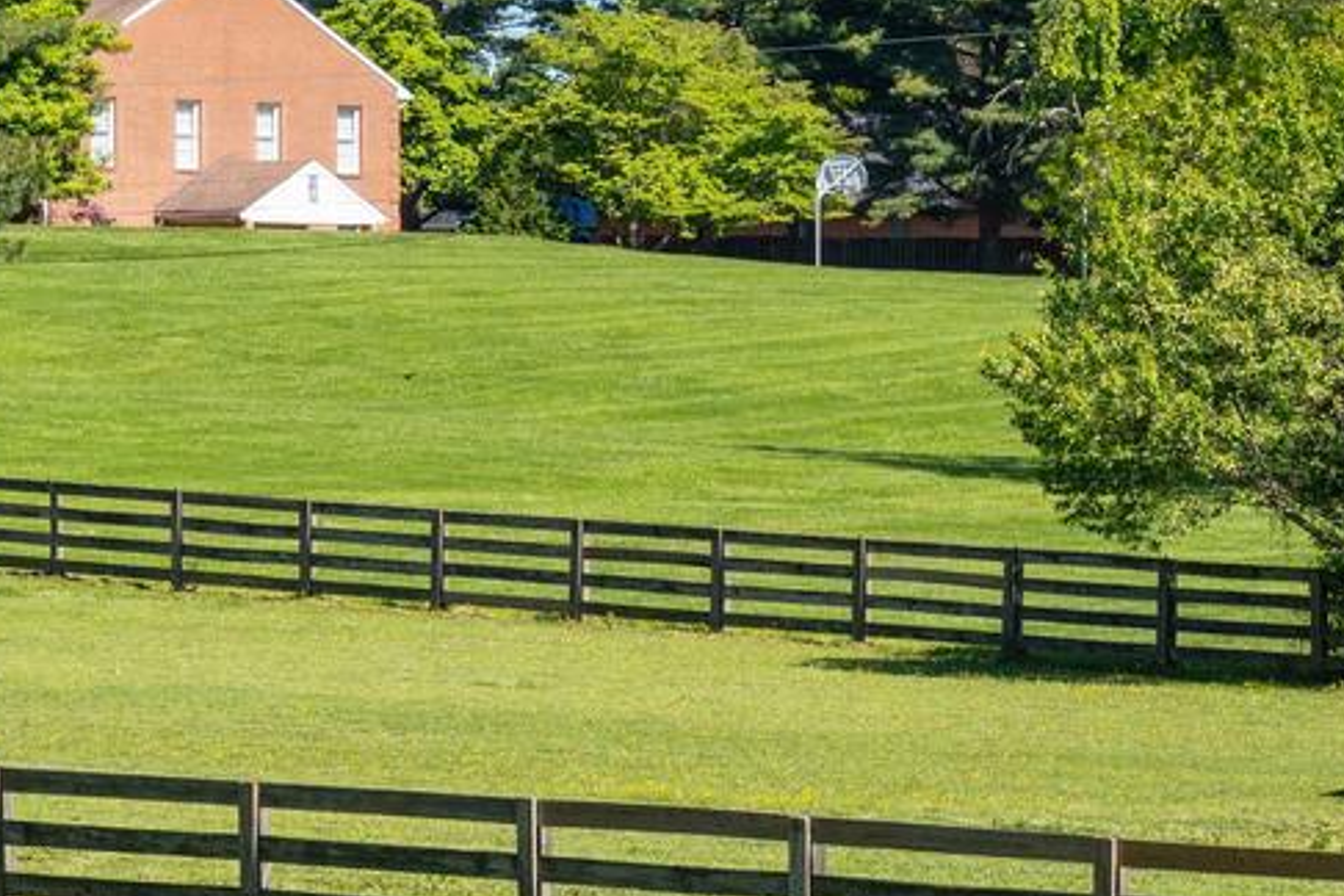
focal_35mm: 295
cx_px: 1466
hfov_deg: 6.9
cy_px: 539
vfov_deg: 4.7
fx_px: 11012
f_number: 8
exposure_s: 1/200
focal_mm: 70
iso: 100
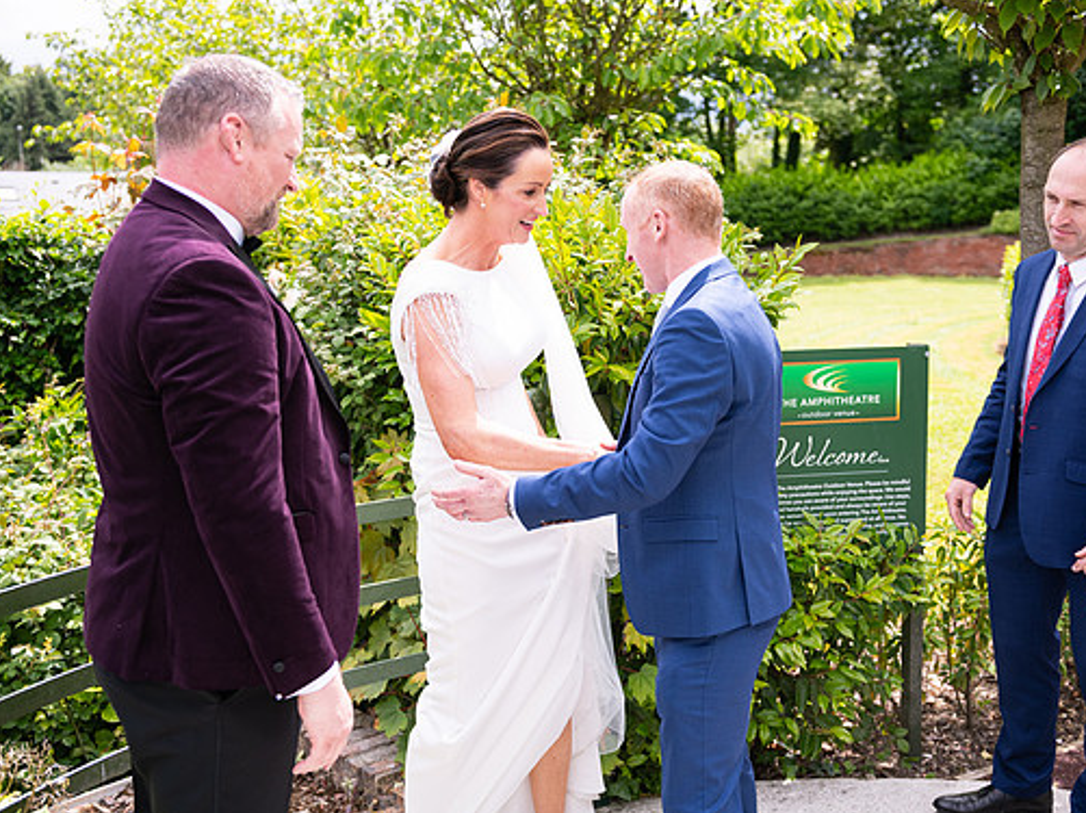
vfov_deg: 36.8
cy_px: 415
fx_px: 1223
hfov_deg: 47.9
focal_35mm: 39
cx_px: 566
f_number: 3.5
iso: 250
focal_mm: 35
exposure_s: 1/1600
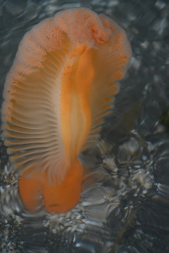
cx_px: 84
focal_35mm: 105
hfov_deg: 13.0
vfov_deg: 19.5
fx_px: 739
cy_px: 126
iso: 1100
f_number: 3
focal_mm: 105
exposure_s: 1/125
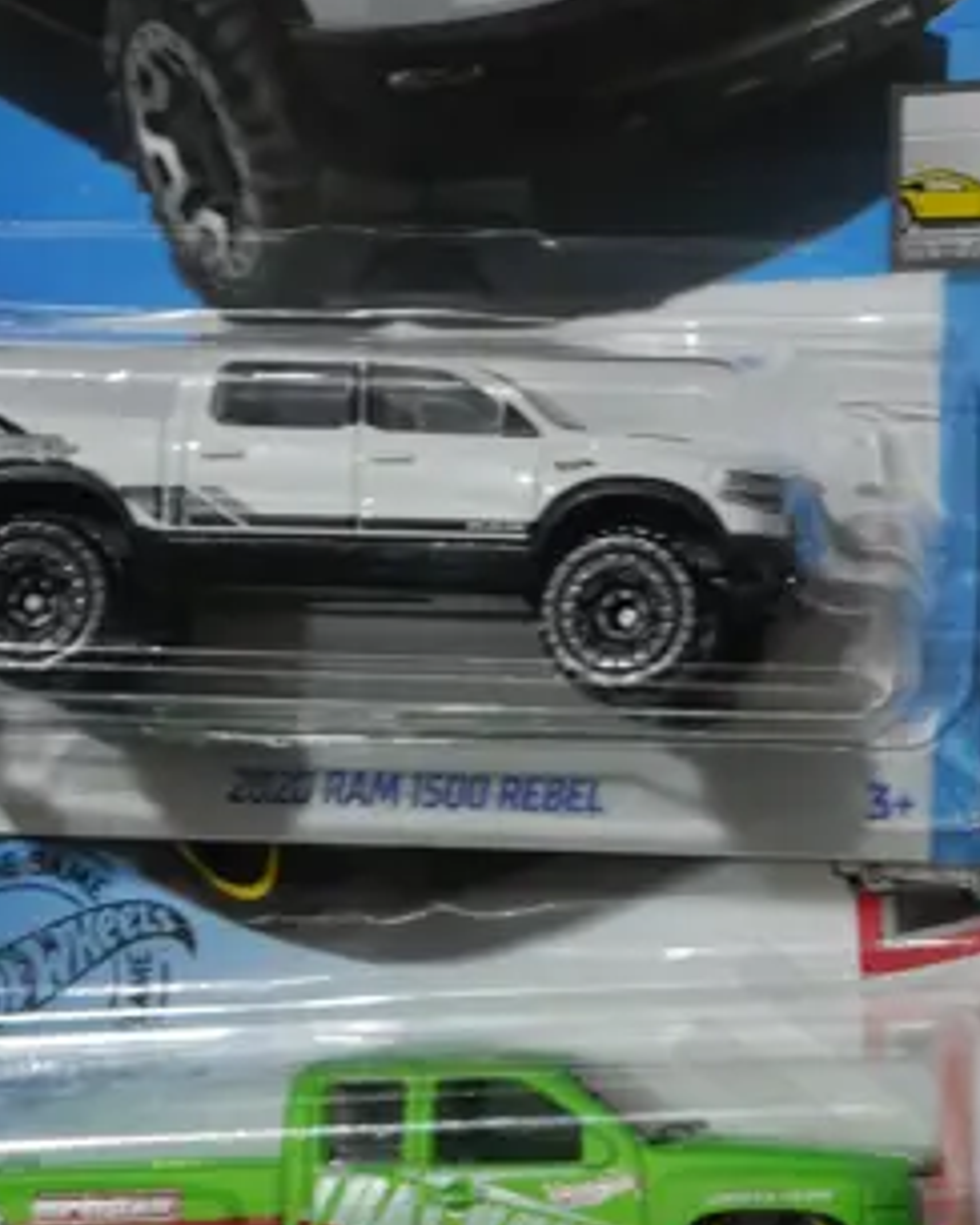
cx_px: 1215
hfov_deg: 6.9
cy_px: 610
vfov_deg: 8.7
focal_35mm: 223
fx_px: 8085
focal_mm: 34
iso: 640
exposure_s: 1/80
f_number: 5.4
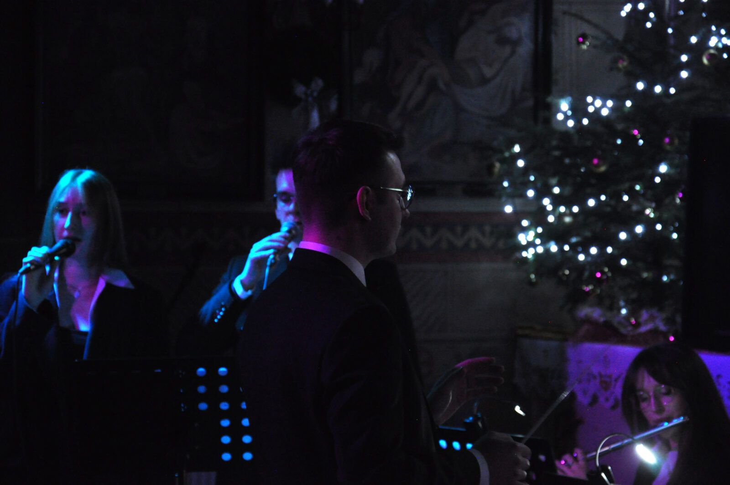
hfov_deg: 14.9
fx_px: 2795
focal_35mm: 138
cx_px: 365
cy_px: 242
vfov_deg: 9.9
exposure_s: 1/25
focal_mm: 92
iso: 1250
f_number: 5.6
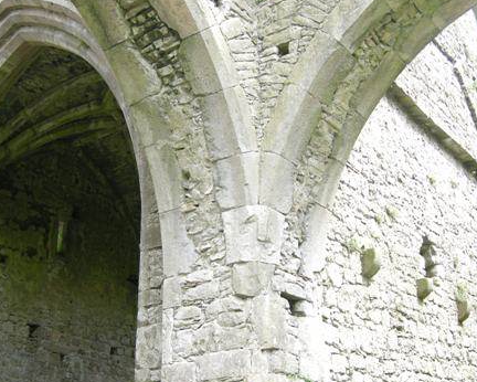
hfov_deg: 36.0
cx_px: 240
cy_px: 238
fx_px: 734
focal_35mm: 52
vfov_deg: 29.0
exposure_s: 1/69.3
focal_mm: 7.5
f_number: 3.4
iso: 64
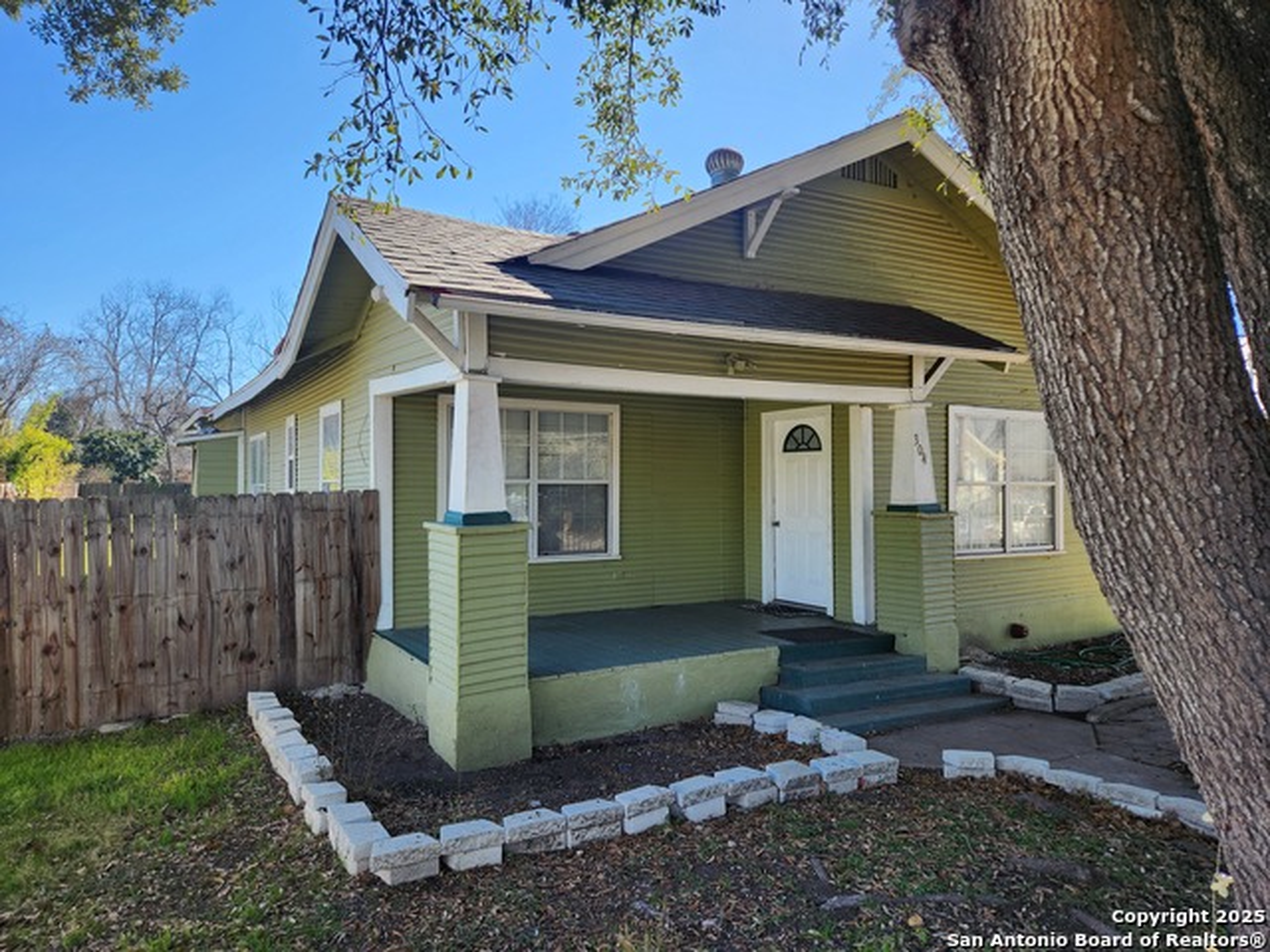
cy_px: 476
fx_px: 844
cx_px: 635
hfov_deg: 73.9
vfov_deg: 58.9
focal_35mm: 23
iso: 20
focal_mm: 5.4
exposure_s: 1/384
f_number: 1.8
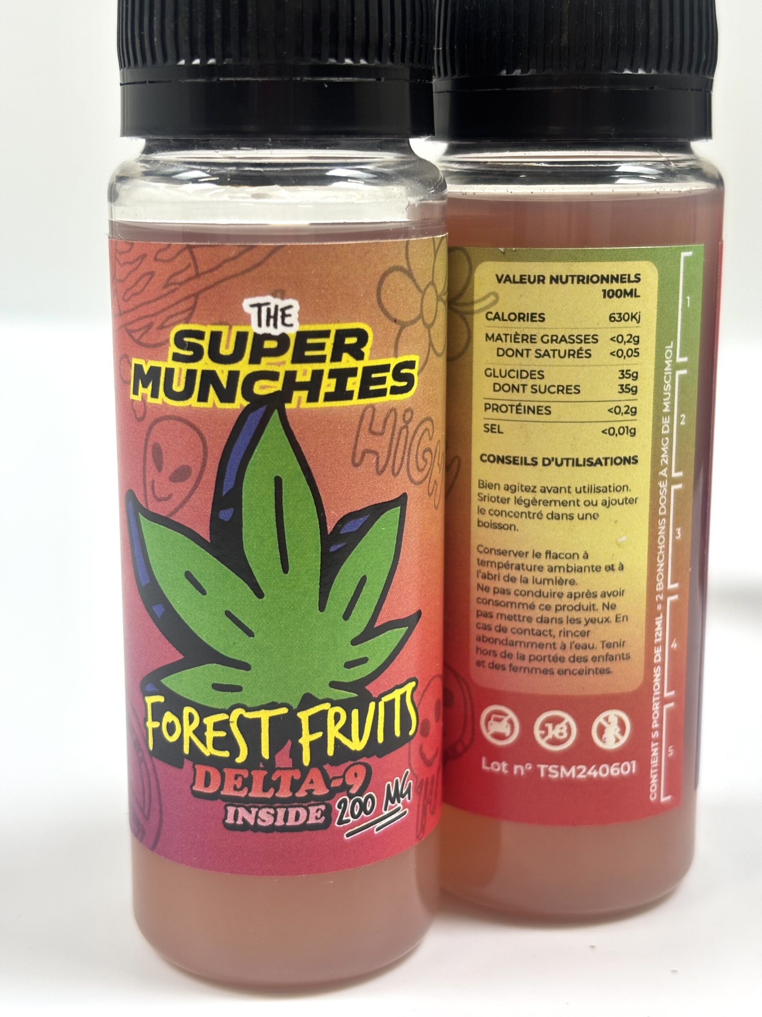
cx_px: 381
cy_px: 508
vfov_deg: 36.8
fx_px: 1526
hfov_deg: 28.0
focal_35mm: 52
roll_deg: -0.3
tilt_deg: -12.3
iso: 40
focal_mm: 5.96
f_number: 1.6
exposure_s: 1/50
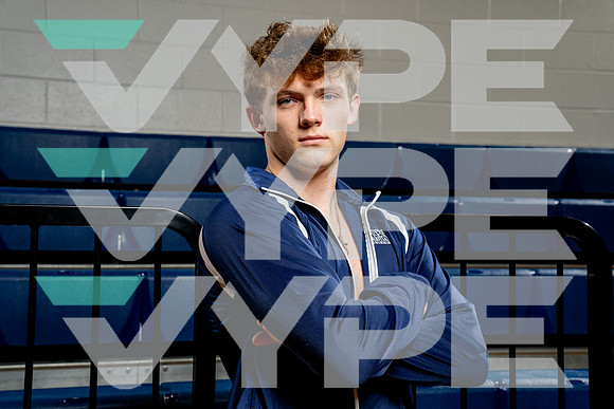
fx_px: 1006
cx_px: 307
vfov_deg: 23.0
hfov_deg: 33.9
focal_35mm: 59
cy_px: 204
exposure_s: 1/250
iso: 320
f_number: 8
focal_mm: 59
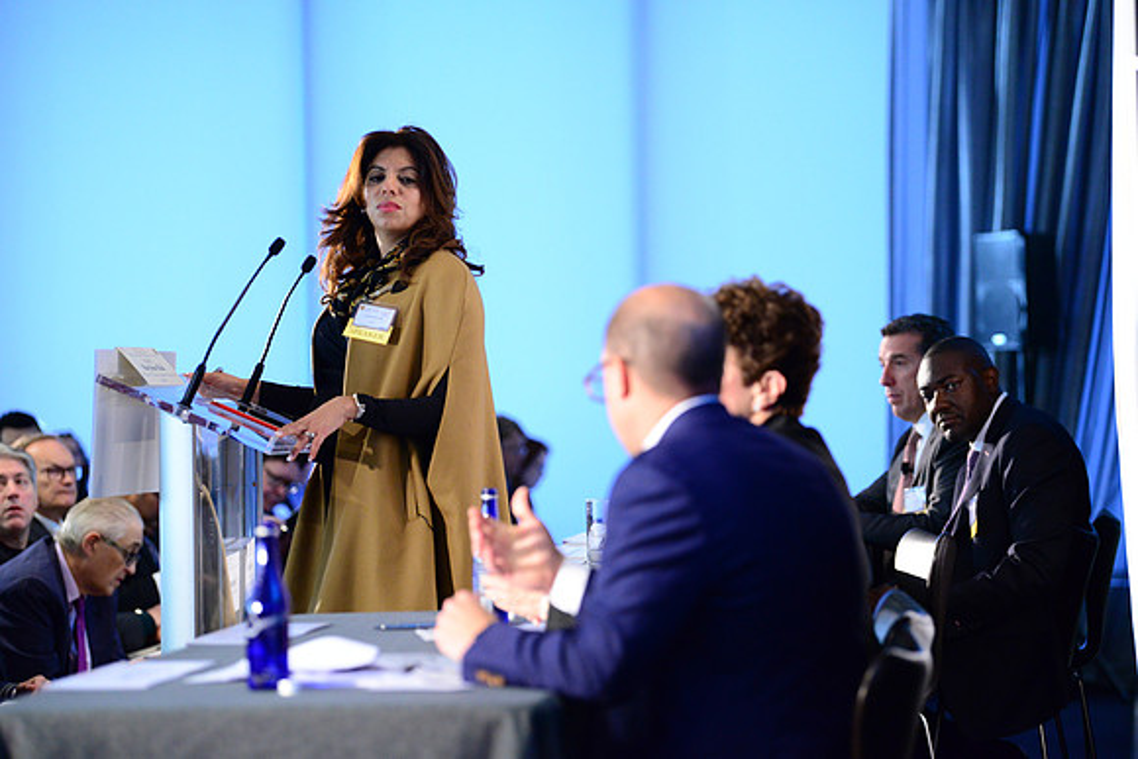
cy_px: 380
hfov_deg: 16.8
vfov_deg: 11.2
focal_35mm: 122
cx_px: 569
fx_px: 3857
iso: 4000
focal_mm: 122
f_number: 2.8
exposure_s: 1/160
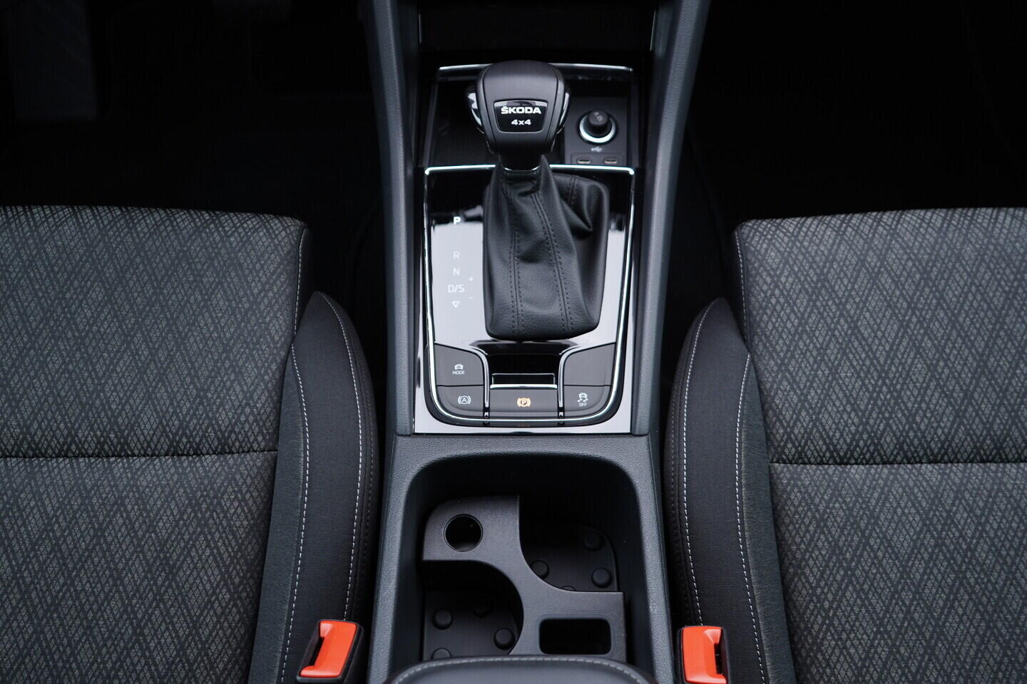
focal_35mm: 36
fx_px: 1027
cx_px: 514
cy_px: 342
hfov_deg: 53.1
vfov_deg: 36.9
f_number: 2.8
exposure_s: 1/40
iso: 320
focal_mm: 24
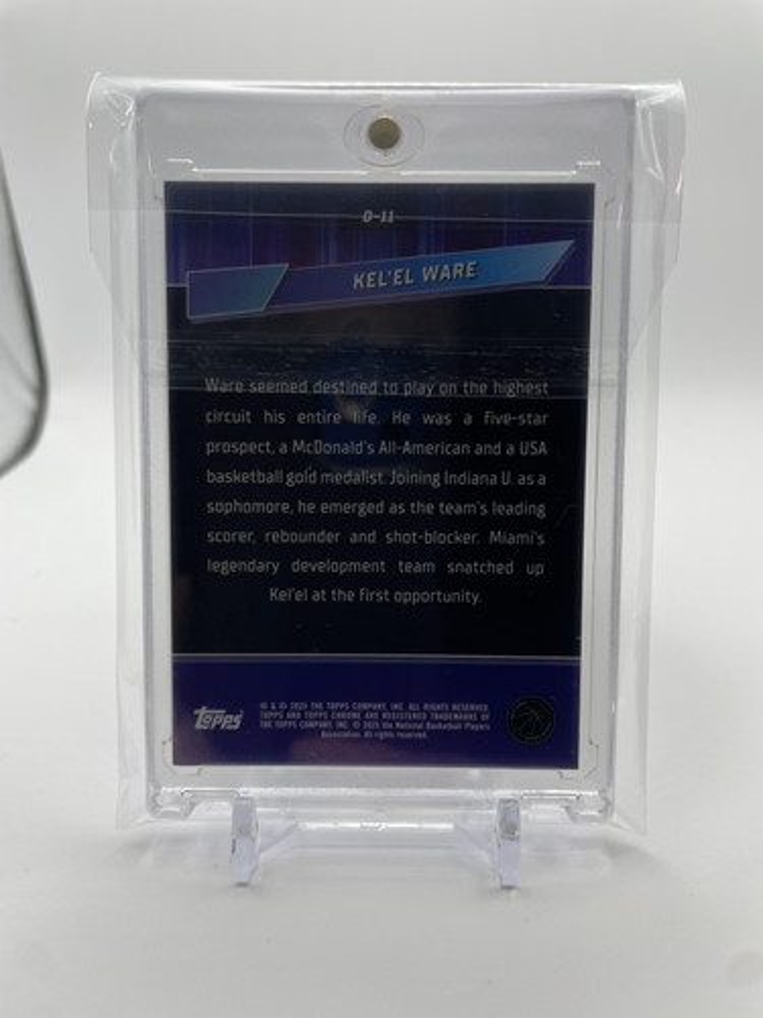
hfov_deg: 53.1
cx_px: 382
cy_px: 509
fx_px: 764
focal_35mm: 26
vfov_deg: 67.3
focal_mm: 4.2
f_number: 1.6
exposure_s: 1/374
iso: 32
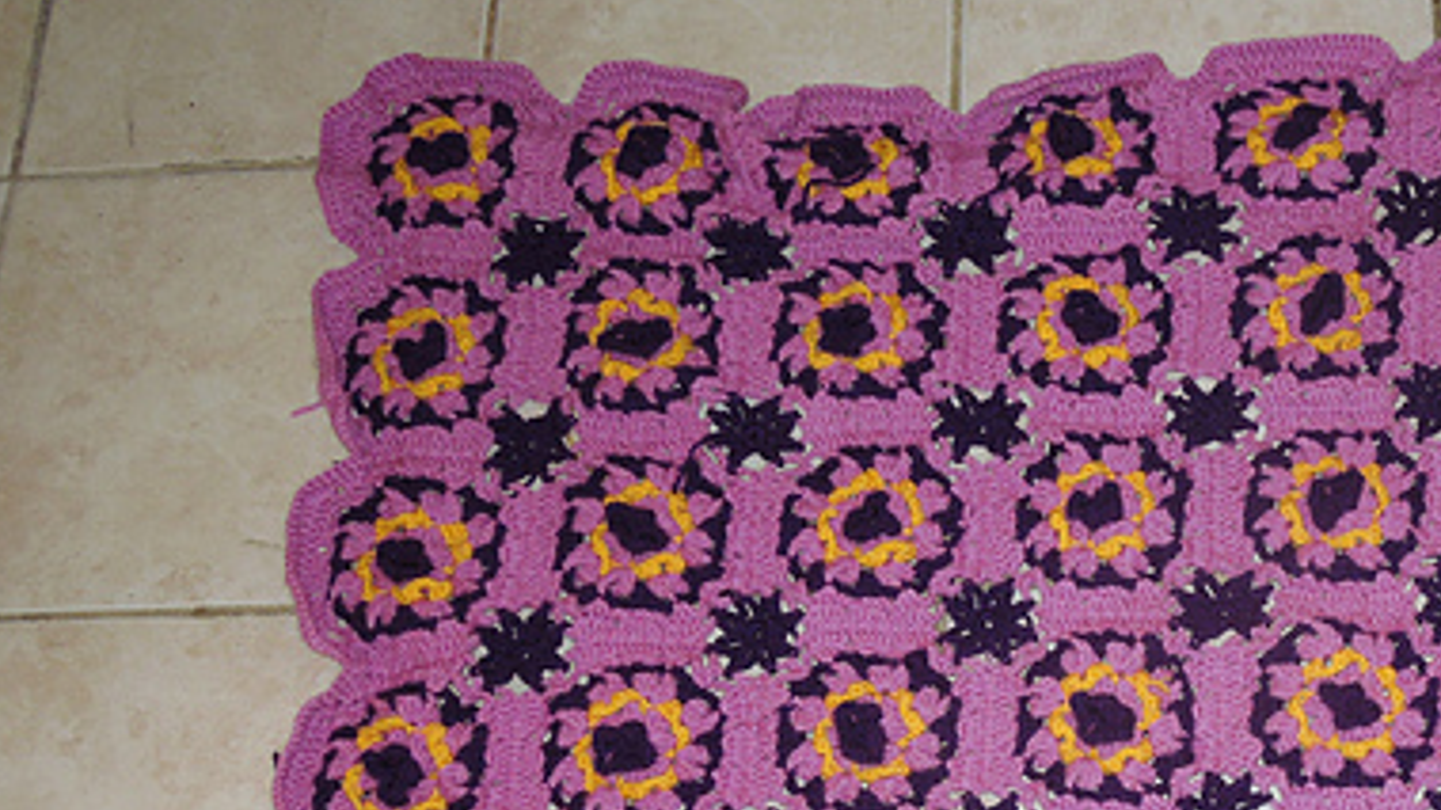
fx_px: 2177
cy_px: 704
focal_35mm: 57
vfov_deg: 20.7
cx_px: 1194
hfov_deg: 35.2
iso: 200
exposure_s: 1/30
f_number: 3.6
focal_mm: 5.6
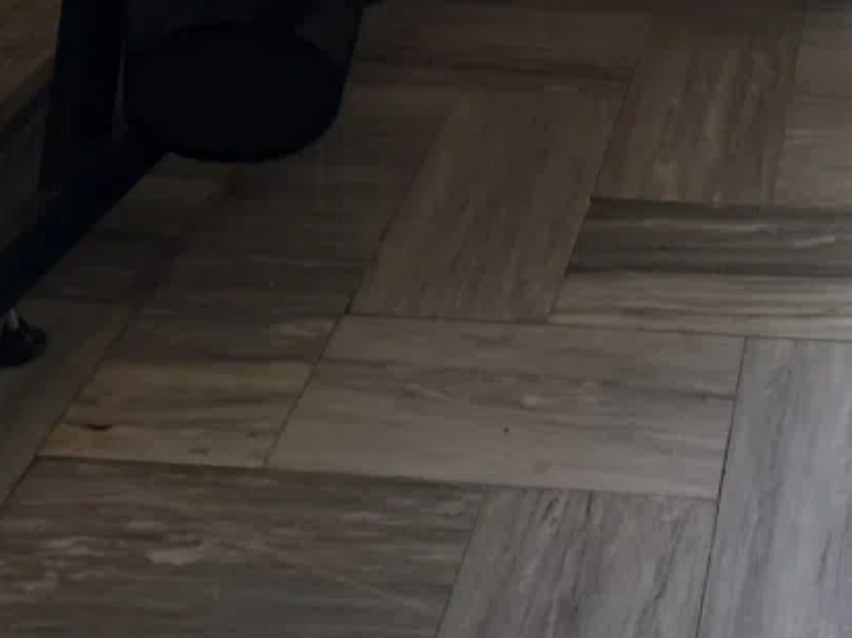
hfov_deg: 29.9
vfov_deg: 22.5
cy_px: -125
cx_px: 860
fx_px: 1476
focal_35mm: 60
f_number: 1.78
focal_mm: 6.76
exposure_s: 1/99
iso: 200
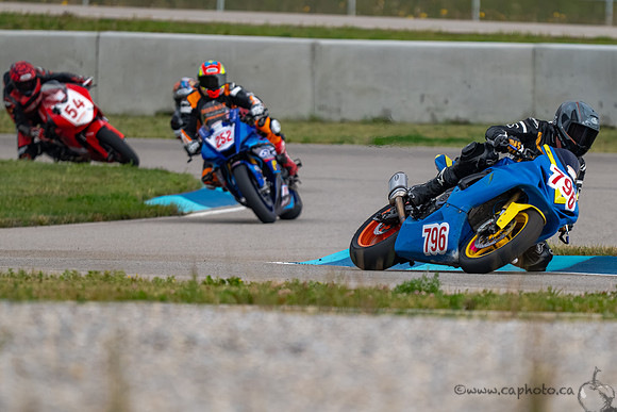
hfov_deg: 2.2
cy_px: 217
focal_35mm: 933
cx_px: 331
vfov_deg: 1.5
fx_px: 15992
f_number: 6.3
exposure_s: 1/1250
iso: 800
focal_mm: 600
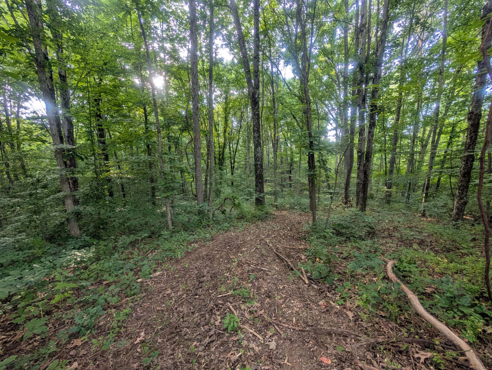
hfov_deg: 110.5
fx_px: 171
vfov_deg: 94.6
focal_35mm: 12
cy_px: 185
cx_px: 246
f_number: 1.7
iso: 51
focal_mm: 2.02
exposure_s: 1/70
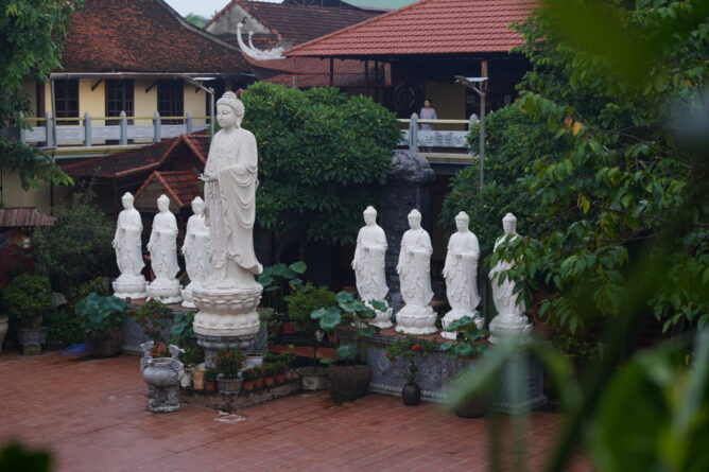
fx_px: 1378
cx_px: 354
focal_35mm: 70
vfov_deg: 19.4
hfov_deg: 28.9
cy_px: 236
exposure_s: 1/125
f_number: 4.5
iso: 200
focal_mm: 70
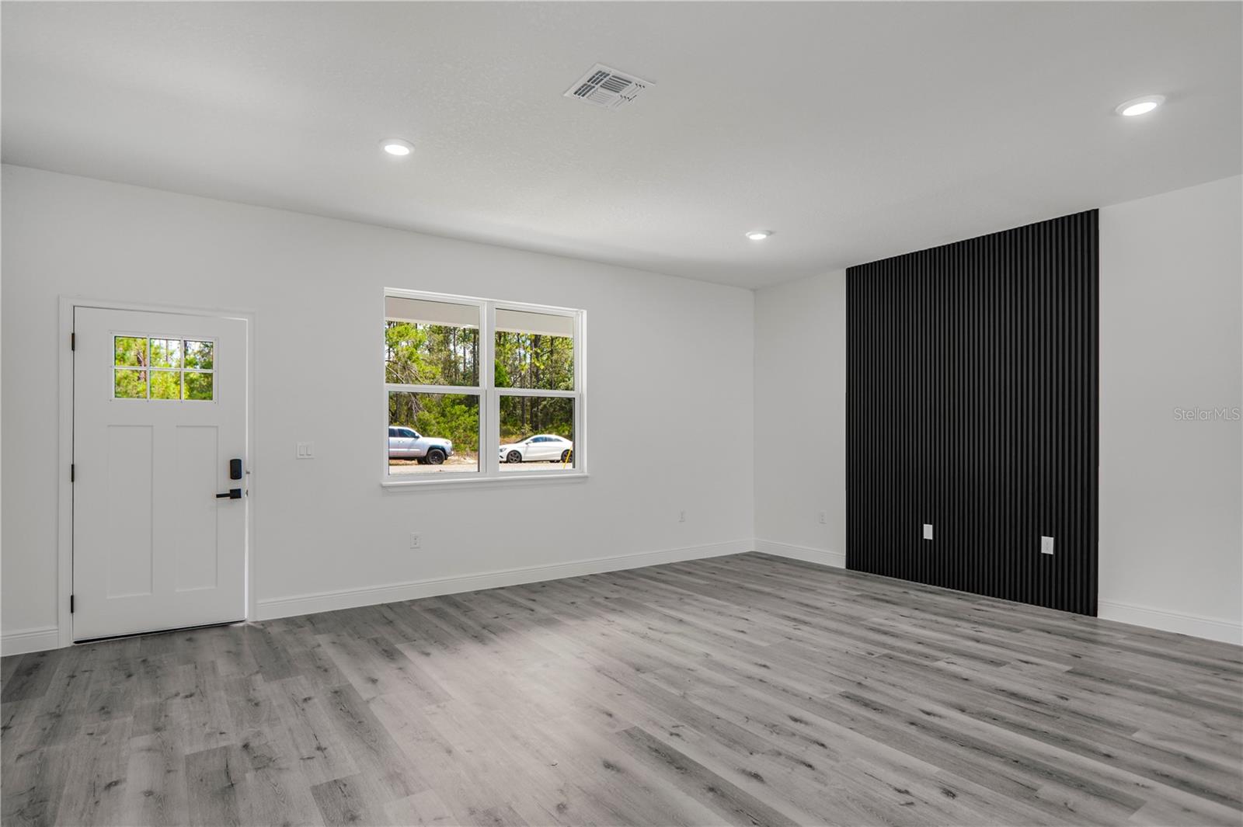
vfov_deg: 67.3
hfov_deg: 90.0
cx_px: 622
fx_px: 621
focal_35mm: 18
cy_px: 414
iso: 100
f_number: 2.8
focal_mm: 12
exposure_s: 1/80
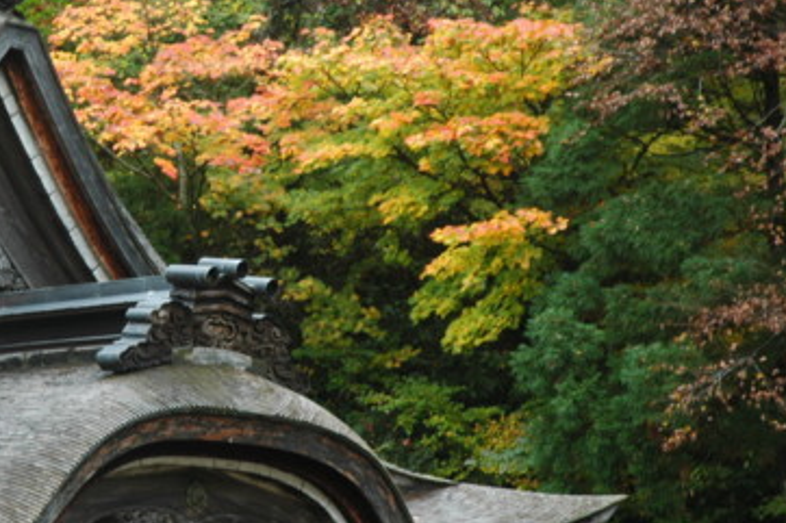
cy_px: 227
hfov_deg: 14.9
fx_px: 2986
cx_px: 178
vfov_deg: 10.0
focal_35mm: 137
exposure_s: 1/100
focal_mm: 55
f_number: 4.5
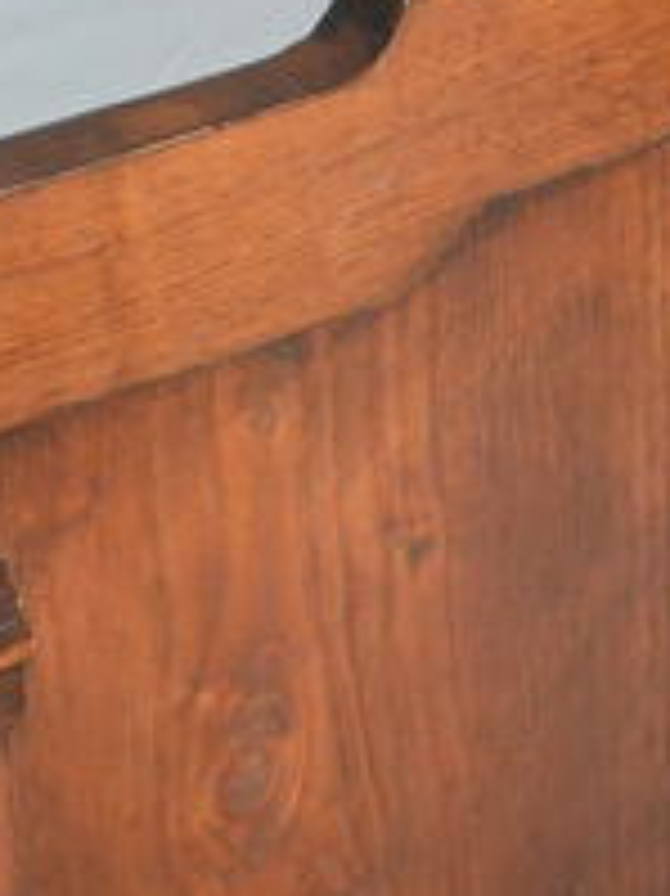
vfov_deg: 12.8
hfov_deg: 9.7
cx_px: 499
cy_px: 34
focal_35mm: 152
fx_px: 3938
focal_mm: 21
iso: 1600
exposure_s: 1/60
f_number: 3.8
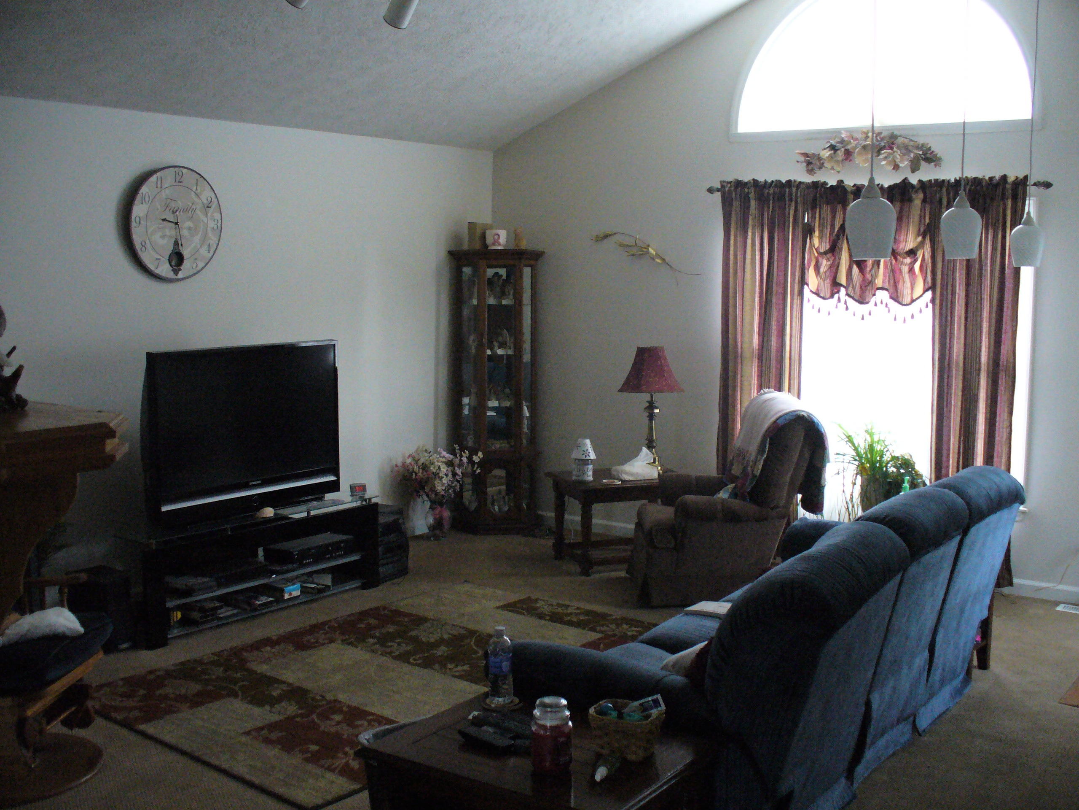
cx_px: 540
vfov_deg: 38.7
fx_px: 1153
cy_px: 405
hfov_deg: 50.1
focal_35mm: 37
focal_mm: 6.1
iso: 400
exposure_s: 1/50
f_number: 2.8
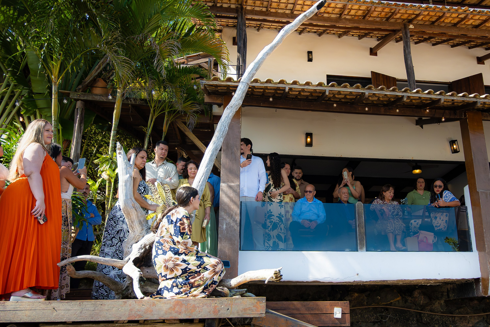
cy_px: 169
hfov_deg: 55.1
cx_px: 308
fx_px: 463
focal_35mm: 34
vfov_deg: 38.9
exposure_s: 1/2500
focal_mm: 16
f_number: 3.5
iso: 640
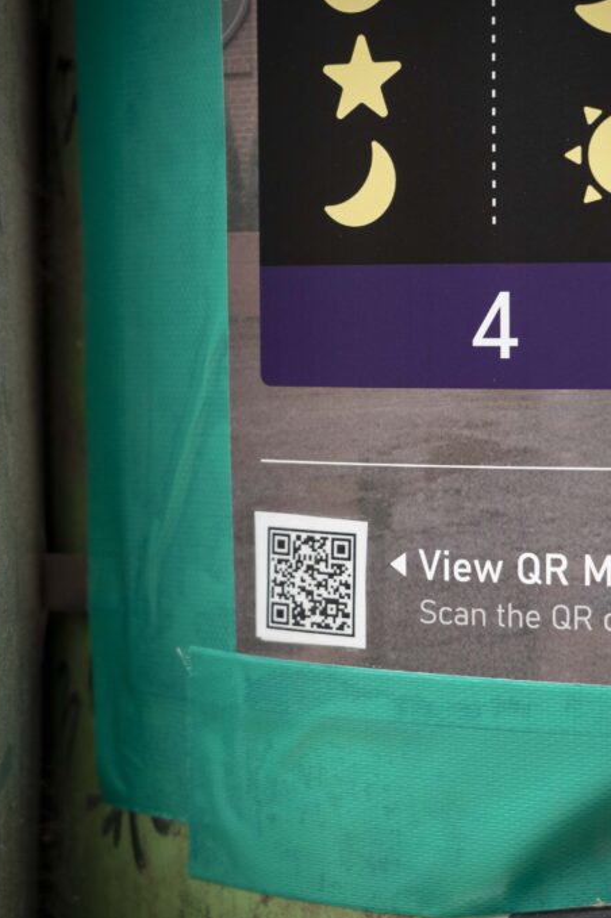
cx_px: 396
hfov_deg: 16.4
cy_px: 459
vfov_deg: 24.5
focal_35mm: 83
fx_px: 2115
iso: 1600
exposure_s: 1/160
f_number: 5.6
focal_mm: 55
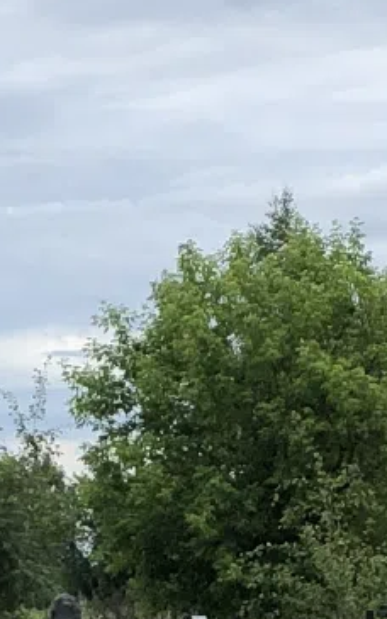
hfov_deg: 6.7
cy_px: 621
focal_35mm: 195
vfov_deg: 10.7
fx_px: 3292
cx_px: 183
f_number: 1.8
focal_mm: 4
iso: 20
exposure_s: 1/496
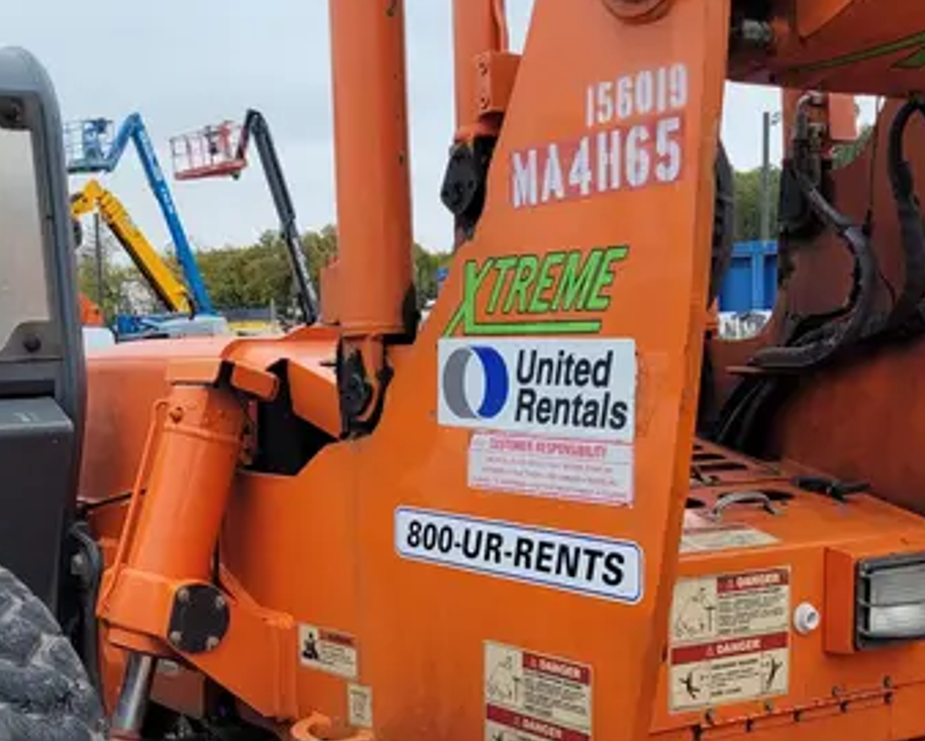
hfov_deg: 33.9
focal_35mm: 55
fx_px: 1507
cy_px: 559
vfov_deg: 27.3
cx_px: 337
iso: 40
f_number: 1.8
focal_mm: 5.4
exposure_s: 1/210
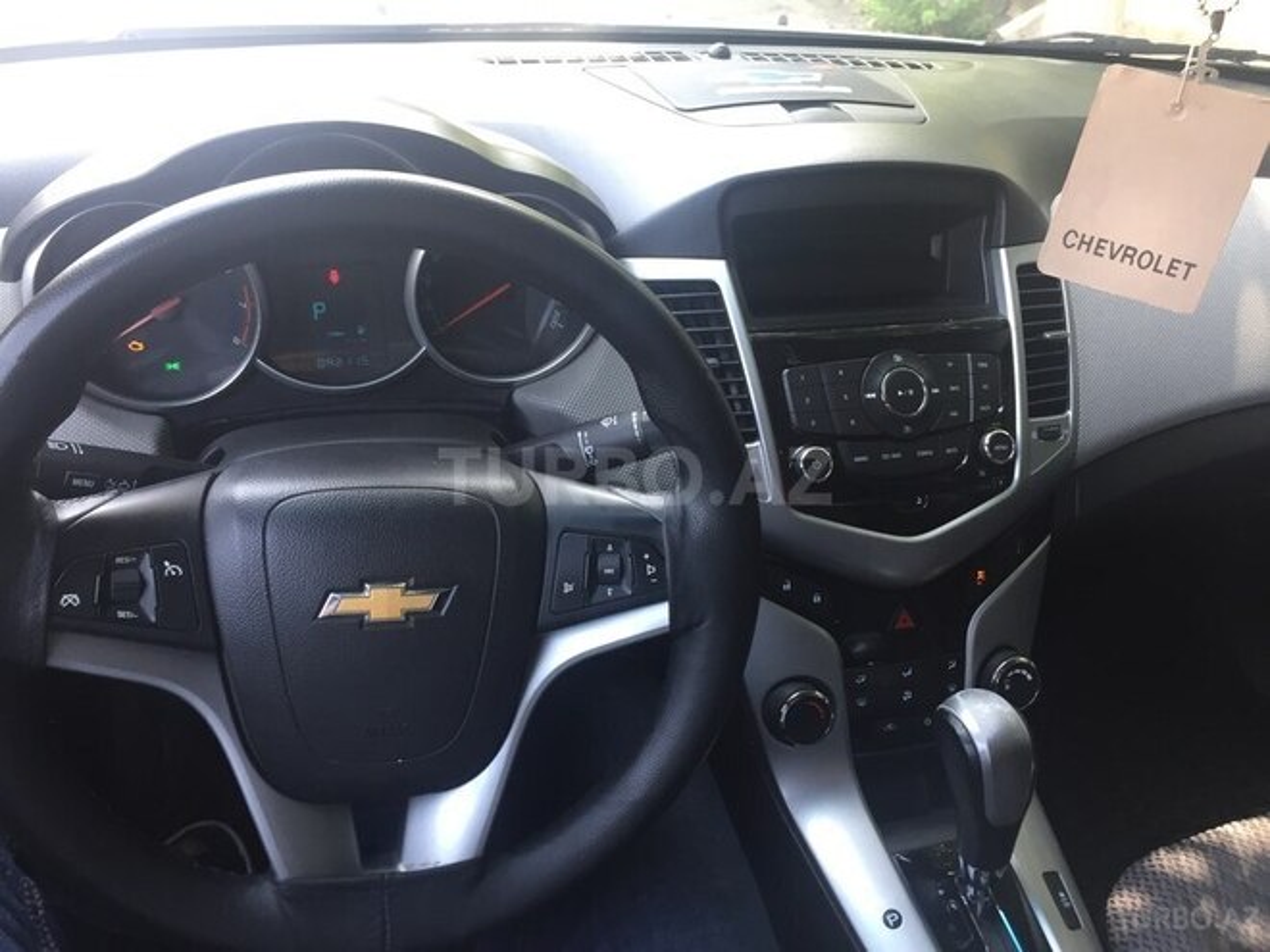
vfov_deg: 48.2
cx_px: 635
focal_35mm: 29
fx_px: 1064
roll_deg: -4.0
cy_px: 476
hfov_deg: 61.7
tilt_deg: -31.3
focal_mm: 4.15
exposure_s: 1/33
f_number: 2.2
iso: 32
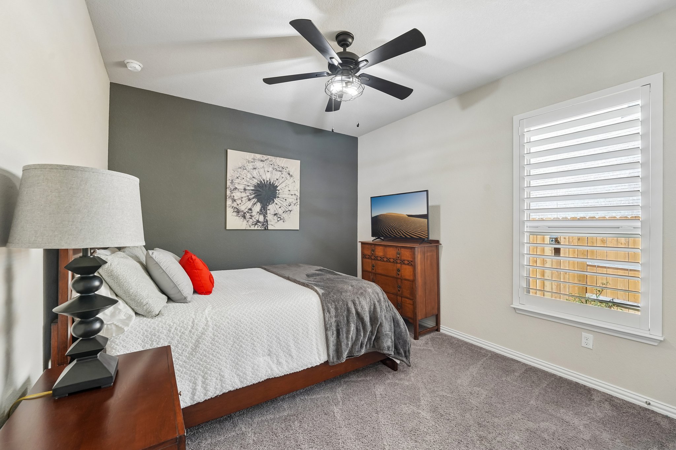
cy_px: 225
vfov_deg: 81.2
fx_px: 263
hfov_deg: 104.3
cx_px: 338
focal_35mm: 14
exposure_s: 1/15
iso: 400
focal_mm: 14
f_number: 8
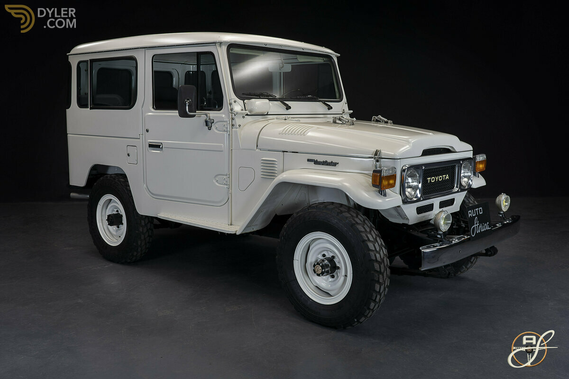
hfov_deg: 53.1
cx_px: 284
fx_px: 569
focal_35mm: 36
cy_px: 190
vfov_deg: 36.9
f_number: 10
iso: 250
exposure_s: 1/3
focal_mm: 36
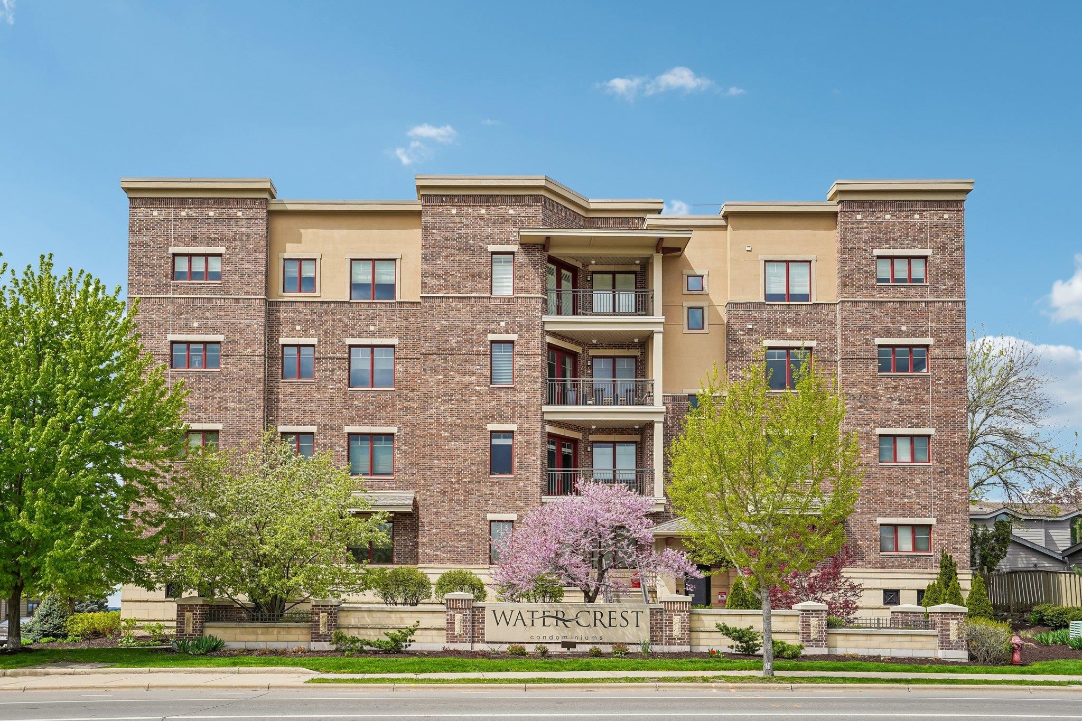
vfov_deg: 46.4
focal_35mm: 28
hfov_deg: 65.5
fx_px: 841
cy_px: 360
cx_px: 541
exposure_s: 1/250
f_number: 8
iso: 100
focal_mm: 28
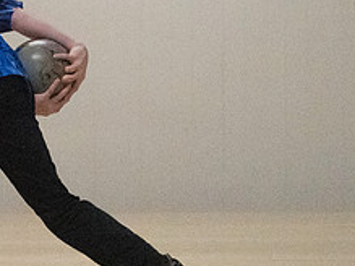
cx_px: -101
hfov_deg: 4.5
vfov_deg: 3.4
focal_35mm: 443
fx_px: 4541
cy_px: 125
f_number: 4
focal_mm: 116
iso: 10000
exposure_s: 1/1250
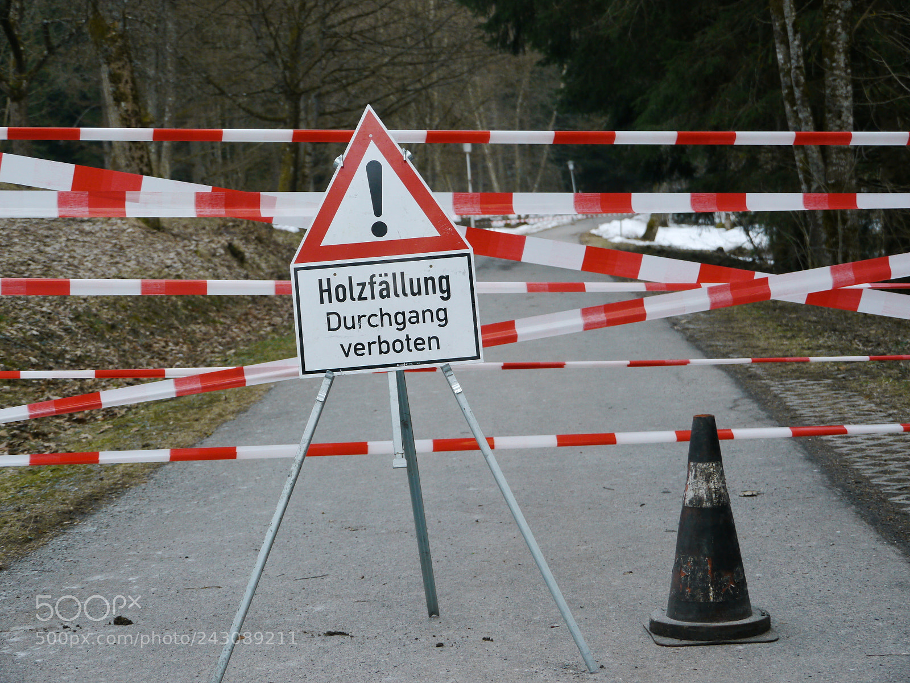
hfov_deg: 23.8
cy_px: 342
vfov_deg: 18.0
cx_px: 455
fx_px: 2156
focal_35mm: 82
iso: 500
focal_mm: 41
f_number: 5.3
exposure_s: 1/80
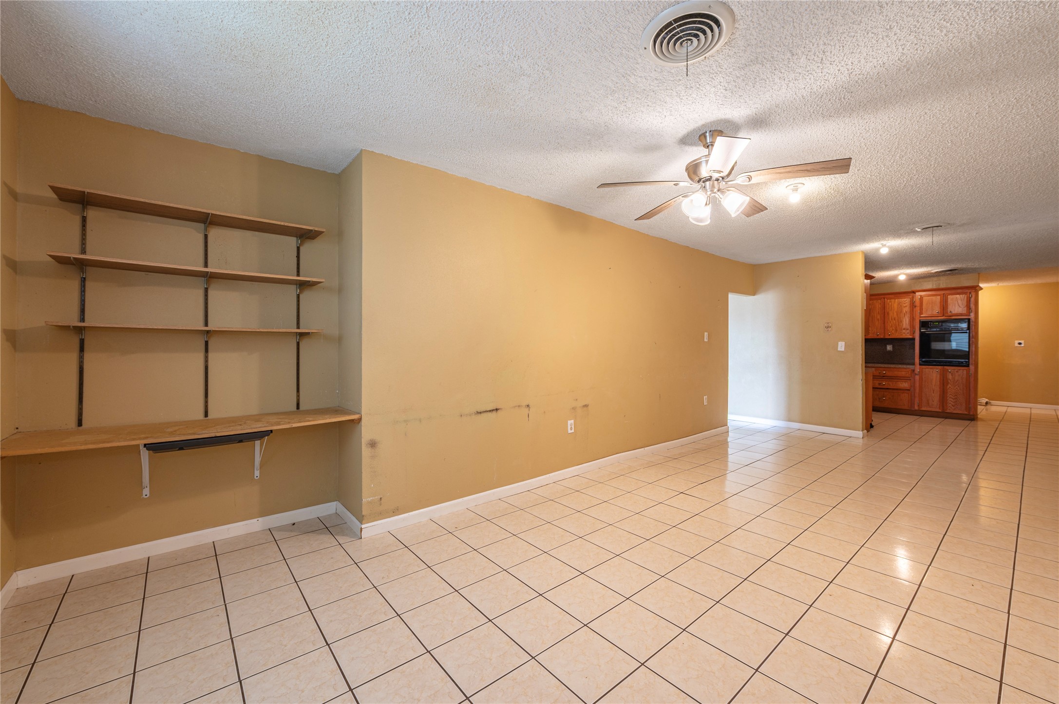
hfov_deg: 100.4
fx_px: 441
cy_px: 352
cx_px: 530
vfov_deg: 77.2
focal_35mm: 15
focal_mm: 15
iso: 100
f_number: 9
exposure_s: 1/2.5
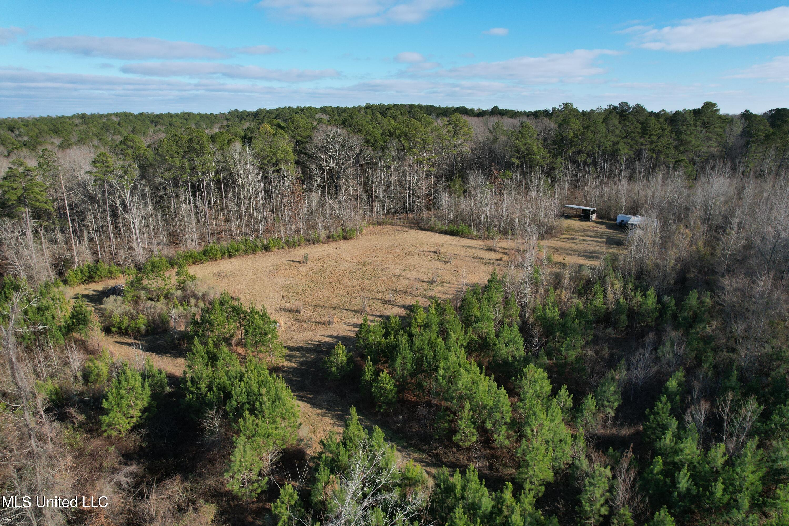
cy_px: 263
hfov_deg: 78.6
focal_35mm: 22
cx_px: 394
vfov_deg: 57.2
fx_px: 482
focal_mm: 8.38
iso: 100
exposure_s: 1/1500
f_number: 2.8
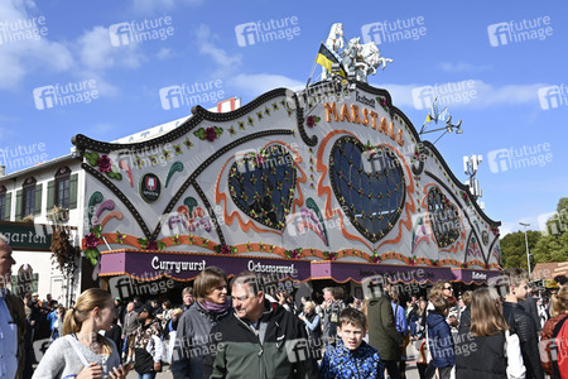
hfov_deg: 53.1
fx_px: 568
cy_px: 190
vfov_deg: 36.9
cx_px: 284
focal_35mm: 36
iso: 100
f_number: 7.1
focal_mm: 24
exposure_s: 1/400
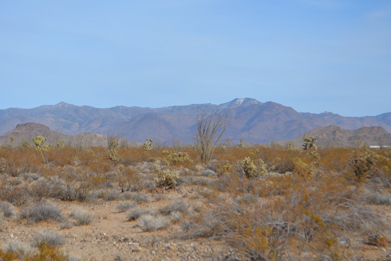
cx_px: 159
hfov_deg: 19.7
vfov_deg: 13.2
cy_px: 121
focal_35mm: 104
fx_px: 1126
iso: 400
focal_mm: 55
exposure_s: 1/1600
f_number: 7.1
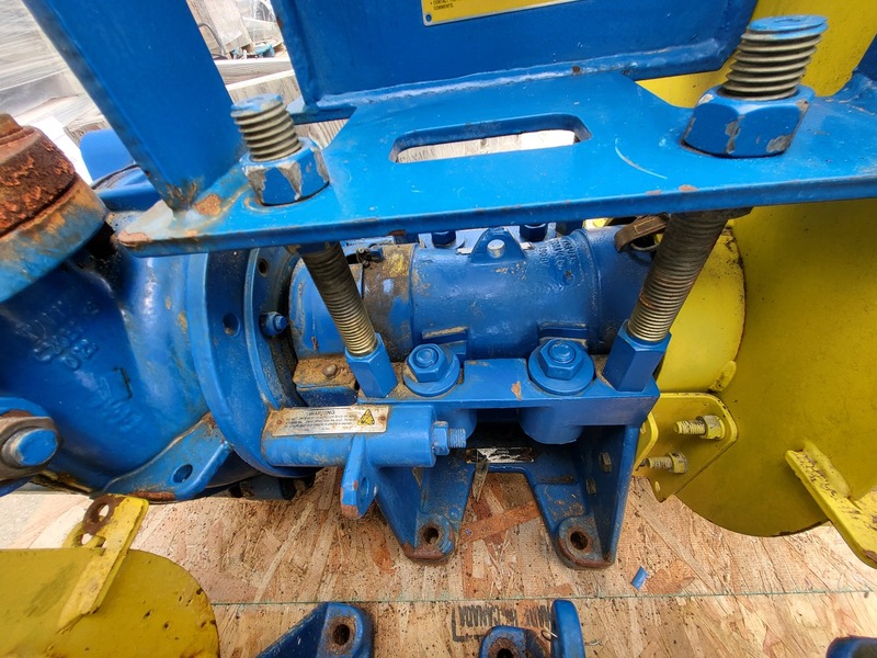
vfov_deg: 89.9
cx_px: 438
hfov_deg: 106.2
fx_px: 329
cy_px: 329
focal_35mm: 13
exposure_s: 1/120
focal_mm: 1.74
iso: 40
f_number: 2.2
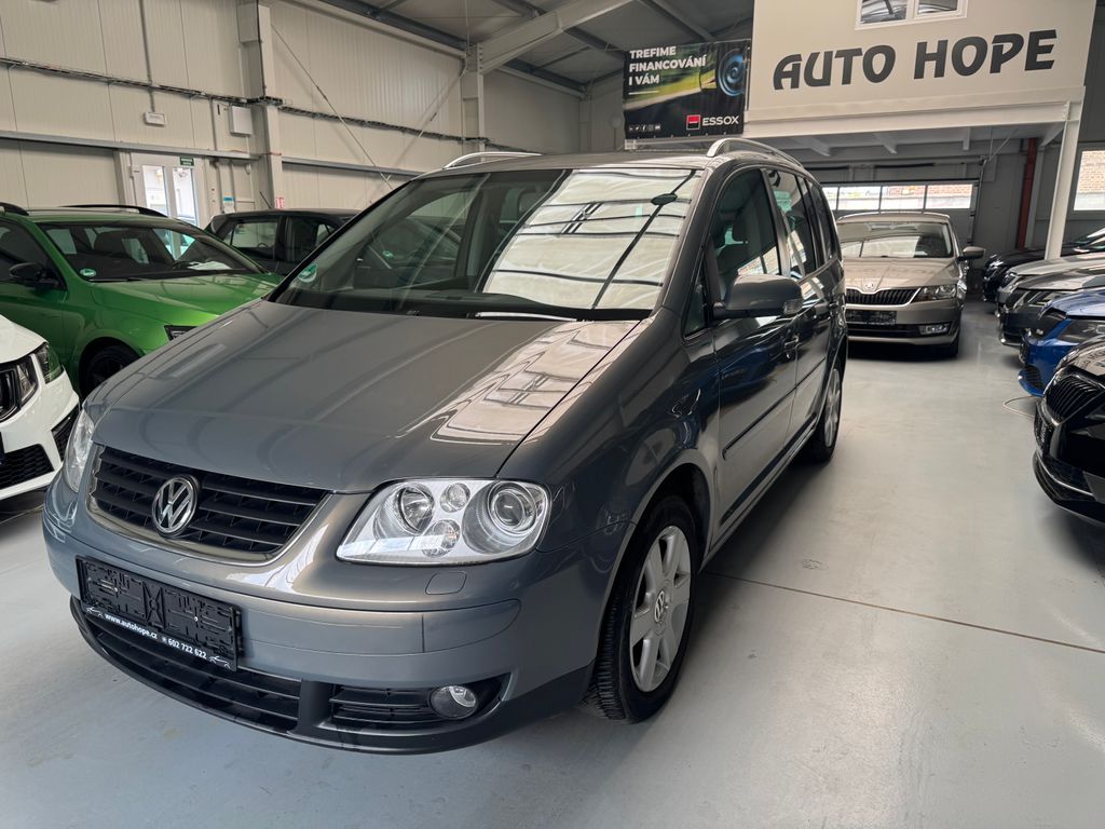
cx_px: 552
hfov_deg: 71.6
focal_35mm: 24
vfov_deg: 56.8
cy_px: 414
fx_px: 766
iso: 80
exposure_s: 1/121
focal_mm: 6.76
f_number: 1.78
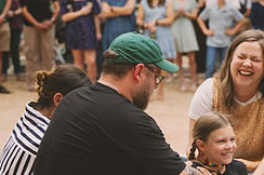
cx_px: 229
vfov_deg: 10.4
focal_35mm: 131
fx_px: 959
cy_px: 139
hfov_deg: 15.5
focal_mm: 55
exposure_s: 1/640
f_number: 2.8
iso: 160
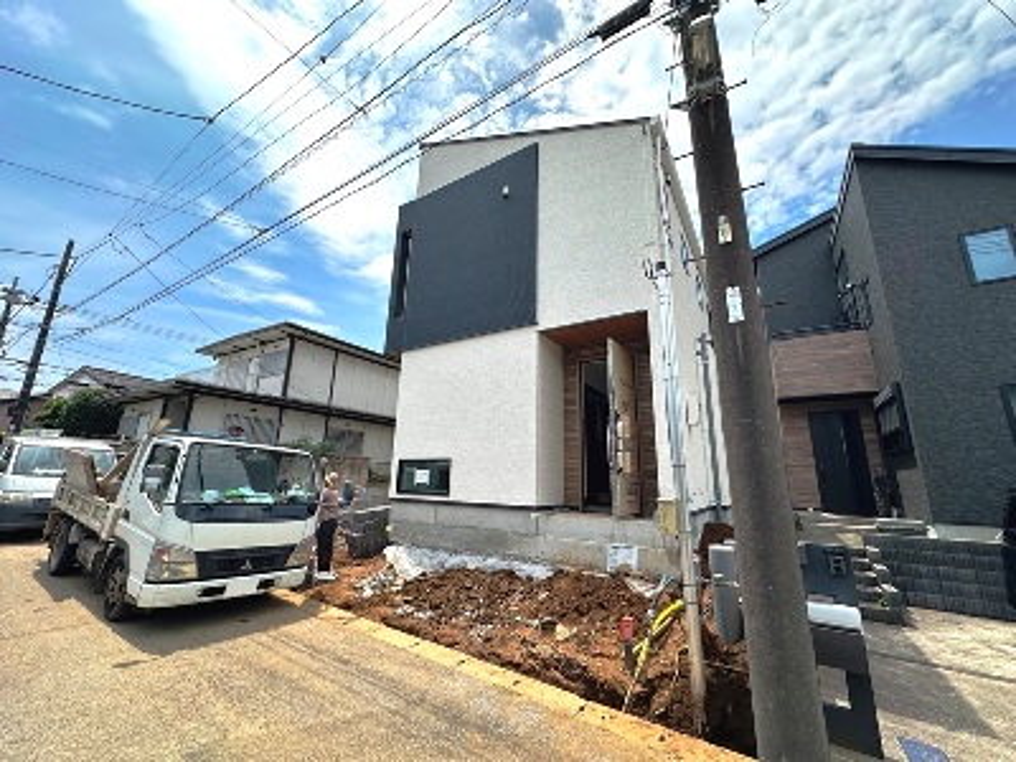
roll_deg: -1.6
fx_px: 411
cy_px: 381
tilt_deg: +14.5
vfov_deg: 85.7
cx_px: 508
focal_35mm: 14
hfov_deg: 102.1
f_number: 2.2
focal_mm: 2.22
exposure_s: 1/1855
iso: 50
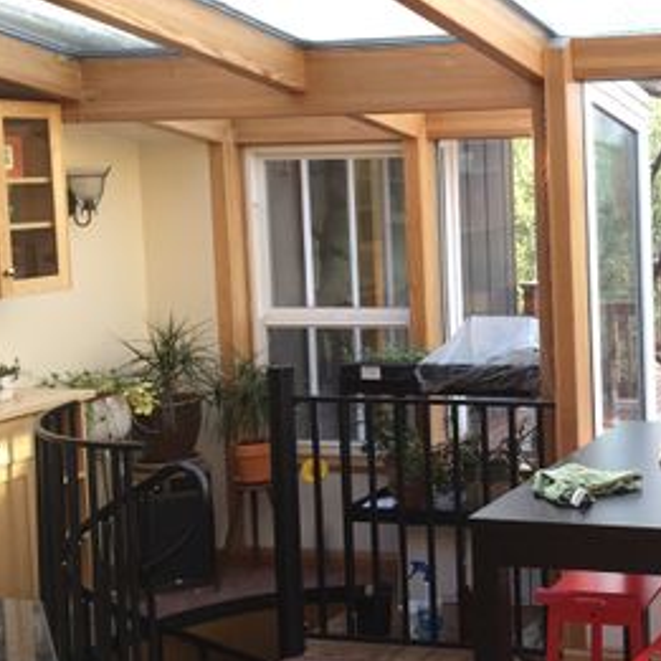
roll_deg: +1.3
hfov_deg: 27.0
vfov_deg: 29.0
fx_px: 1275
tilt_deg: -5.1
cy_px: 284
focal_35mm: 59
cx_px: 699
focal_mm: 4.15
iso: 40
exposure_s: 1/120
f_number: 2.2
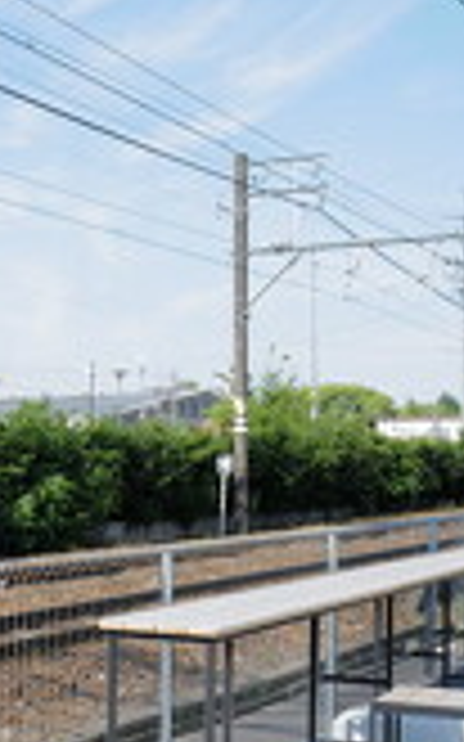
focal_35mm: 69
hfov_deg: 18.4
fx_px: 1397
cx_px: -5
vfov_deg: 29.4
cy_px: 542
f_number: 4.5
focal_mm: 28
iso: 100
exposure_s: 1/400
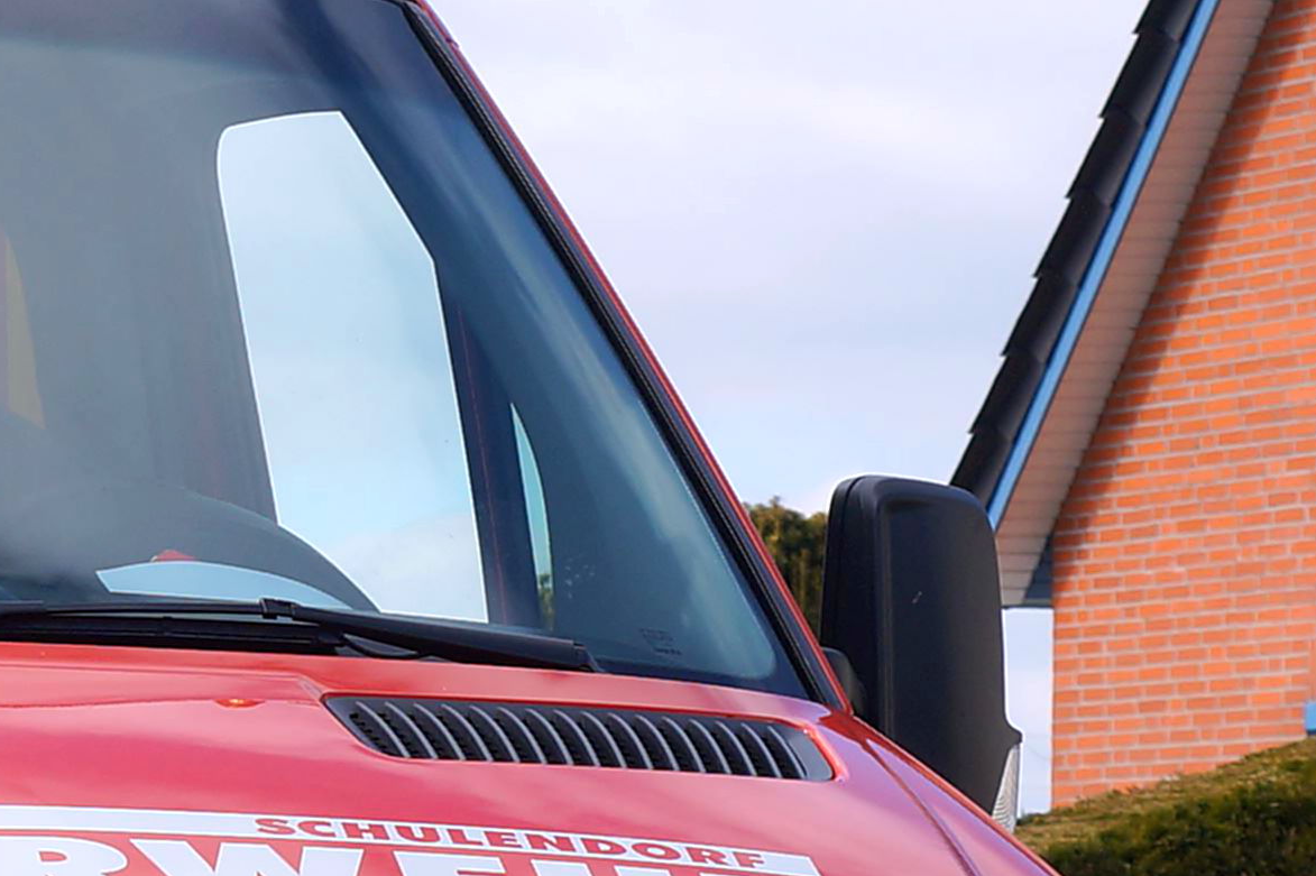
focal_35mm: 216
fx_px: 7904
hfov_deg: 9.5
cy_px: 941
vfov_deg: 6.3
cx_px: 31
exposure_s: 1/500
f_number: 5.6
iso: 100
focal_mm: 31
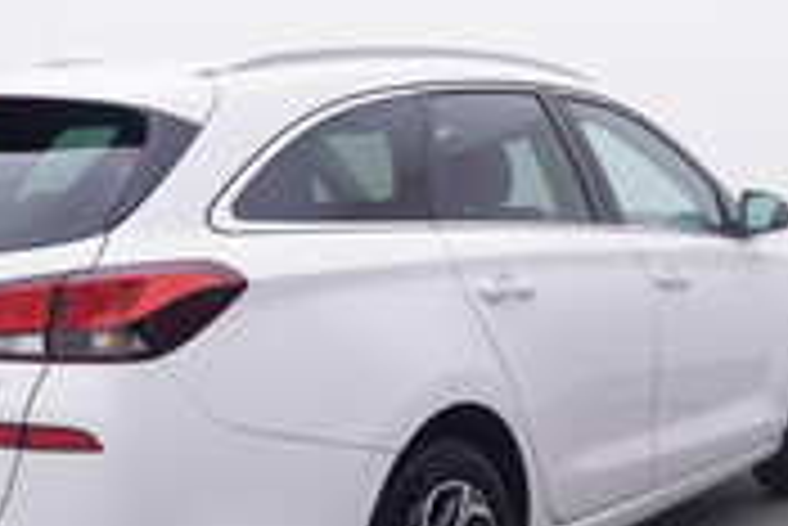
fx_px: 1546
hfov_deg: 28.6
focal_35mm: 71
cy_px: 344
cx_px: 403
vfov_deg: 19.3
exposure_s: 1/80
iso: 200
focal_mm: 15
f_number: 5
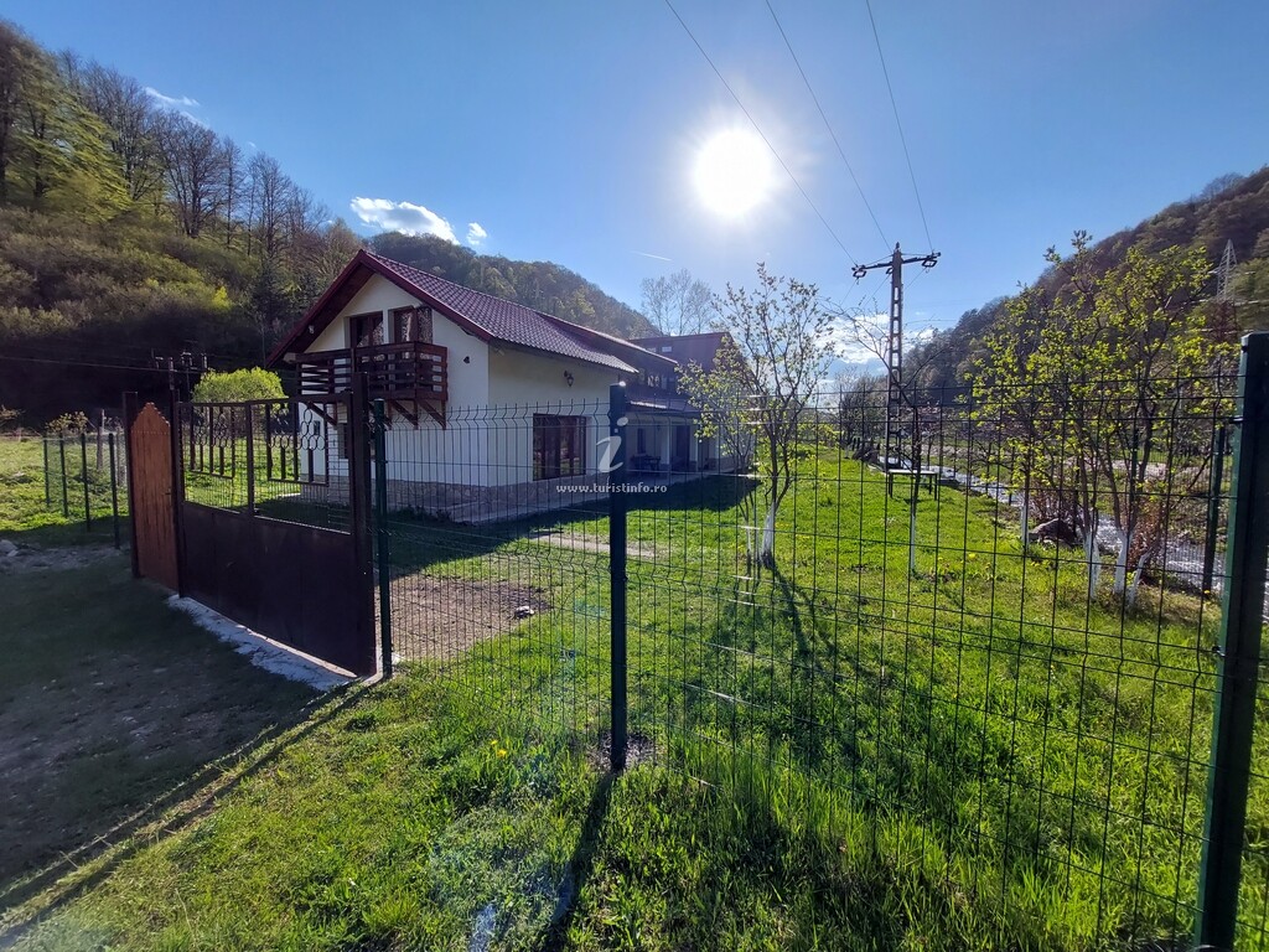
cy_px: 476
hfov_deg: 106.2
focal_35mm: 13
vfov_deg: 89.9
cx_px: 634
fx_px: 477
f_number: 2.2
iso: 50
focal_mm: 1.74
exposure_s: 1/1035
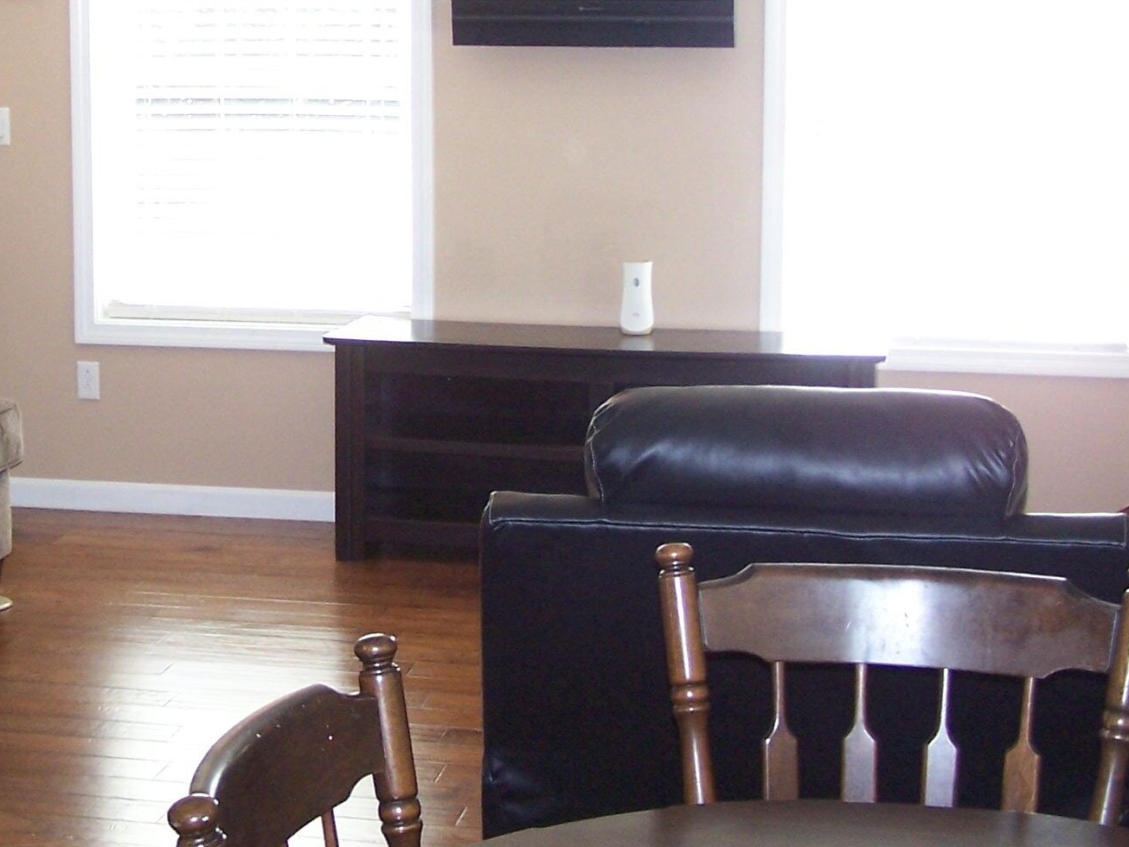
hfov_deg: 25.8
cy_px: 305
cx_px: 343
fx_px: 2446
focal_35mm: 75
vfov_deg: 19.6
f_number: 2.8
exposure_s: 1/60
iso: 140
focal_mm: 6.3
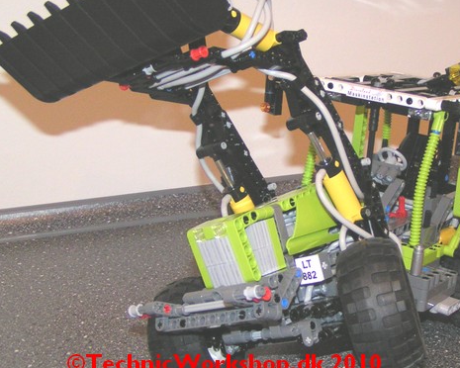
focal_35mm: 51
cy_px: 154
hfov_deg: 36.5
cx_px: 284
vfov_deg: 29.6
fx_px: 694
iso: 200
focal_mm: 5.8
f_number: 2.8
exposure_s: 1/40
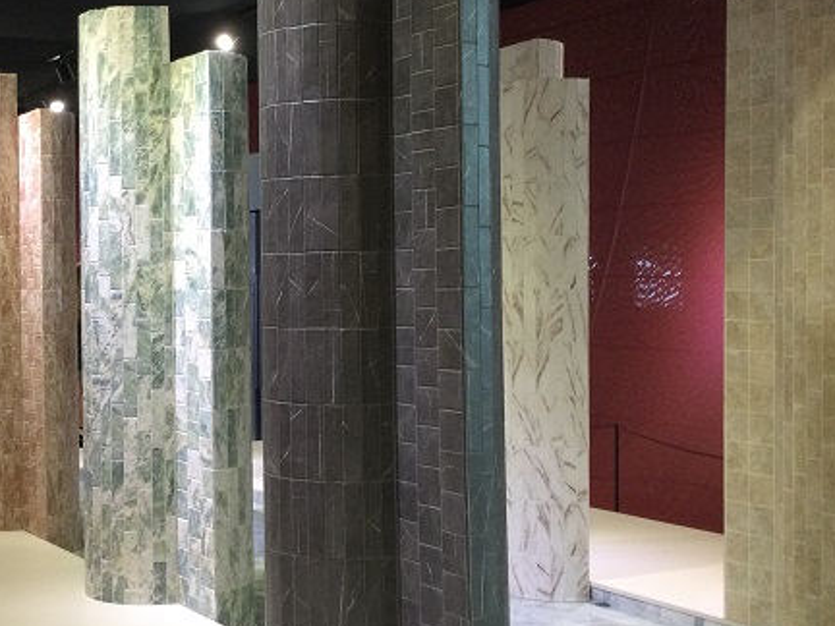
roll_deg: -1.0
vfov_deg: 35.1
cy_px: 310
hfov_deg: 45.8
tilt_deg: -1.0
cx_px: 422
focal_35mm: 41
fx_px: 989
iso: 80
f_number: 2.4
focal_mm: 3.3
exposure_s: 1/33
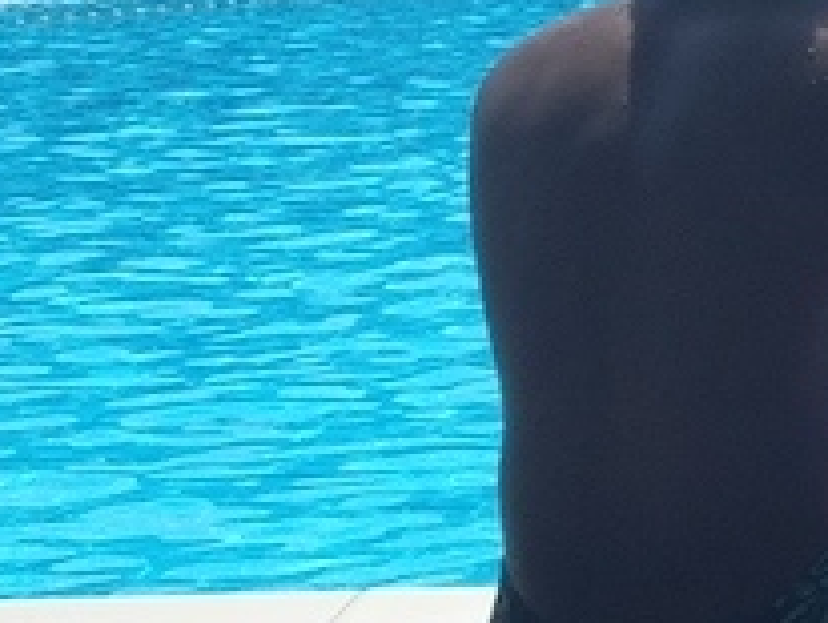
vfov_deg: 11.6
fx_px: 3017
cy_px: -48
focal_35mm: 126
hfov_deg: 12.8
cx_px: 1837
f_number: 2.2
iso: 100
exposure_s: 1/2039
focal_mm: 3.82
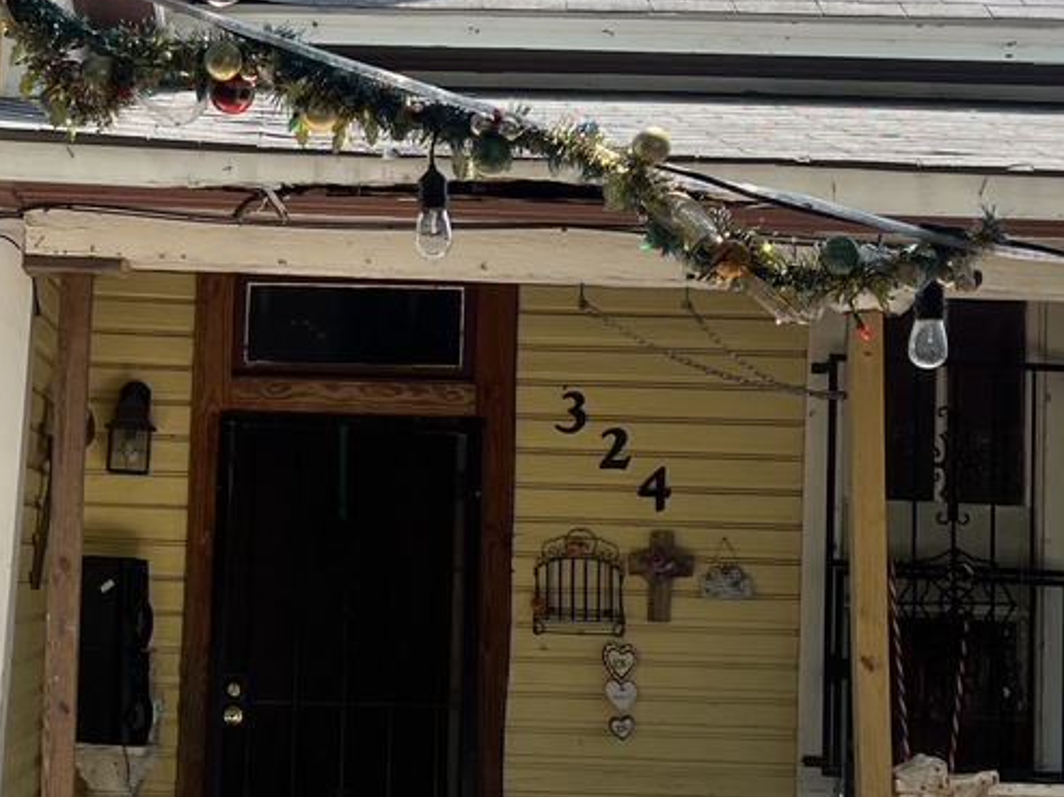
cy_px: 374
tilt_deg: +6.5
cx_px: 291
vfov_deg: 19.4
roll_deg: -1.1
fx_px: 2334
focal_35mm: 76
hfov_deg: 25.4
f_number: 1.5
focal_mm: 5.7
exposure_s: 1/1344
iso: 50
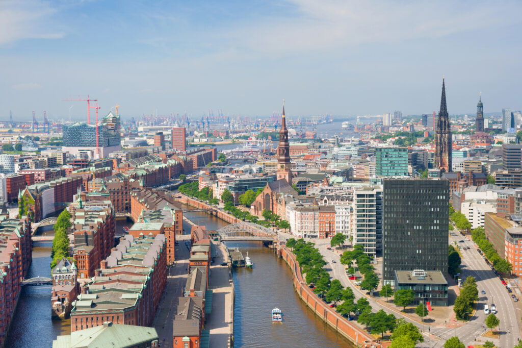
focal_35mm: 50
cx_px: 261
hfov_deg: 39.6
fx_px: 725
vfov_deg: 27.0
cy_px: 174
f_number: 5.6
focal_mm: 50
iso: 100
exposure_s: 1/200
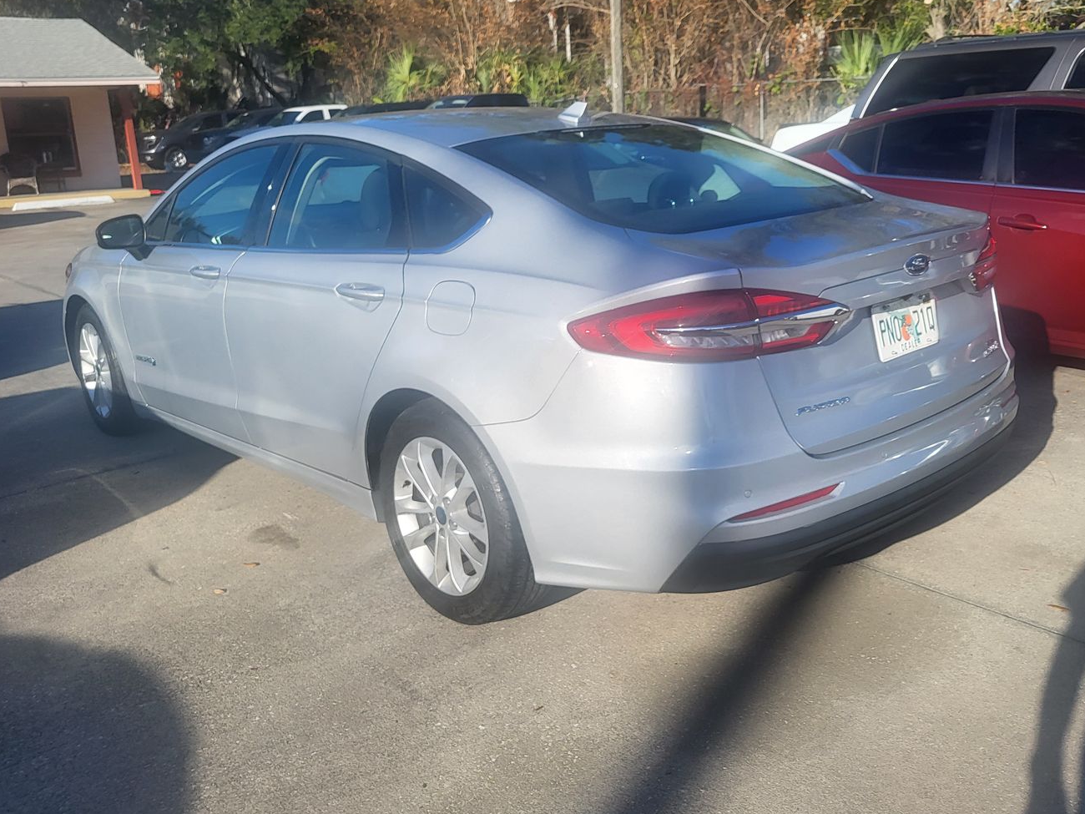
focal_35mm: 32
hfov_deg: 56.6
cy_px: 356
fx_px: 1003
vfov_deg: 44.1
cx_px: 623
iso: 40
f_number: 1.8
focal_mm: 5.4
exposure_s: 1/1839
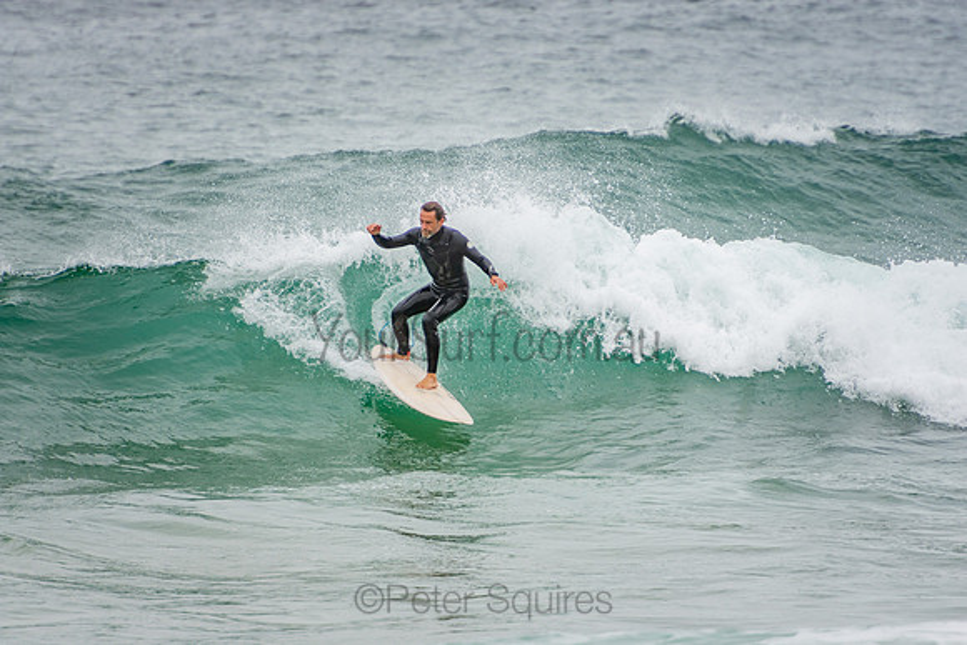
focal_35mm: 585
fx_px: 15717
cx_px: 484
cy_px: 322
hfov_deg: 3.5
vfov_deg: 2.4
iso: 320
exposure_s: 1/1600
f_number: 5.6
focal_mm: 390
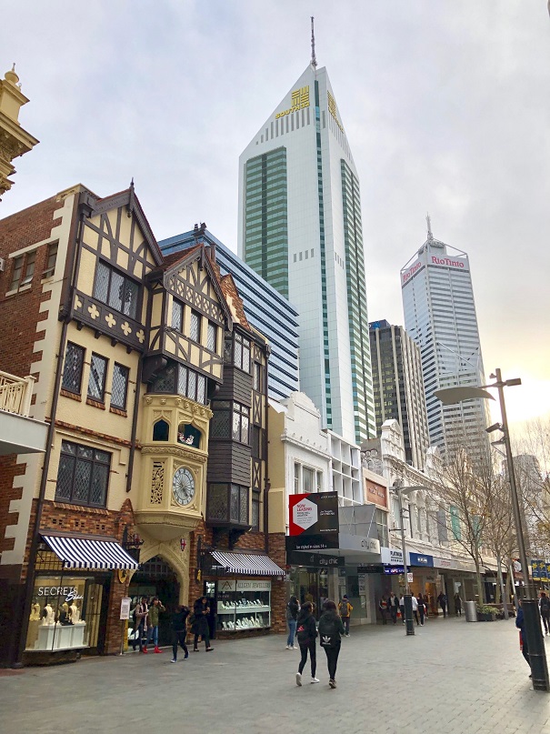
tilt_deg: +22.9
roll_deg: +2.2
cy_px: 367
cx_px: 275
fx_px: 593
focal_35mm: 28
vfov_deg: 63.5
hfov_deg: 49.7
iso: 20
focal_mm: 3.99
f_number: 1.8
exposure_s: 1/656
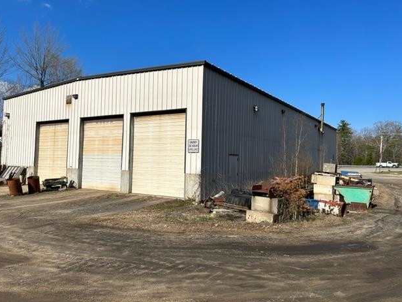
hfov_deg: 65.3
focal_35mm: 27
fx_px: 314
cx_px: 206
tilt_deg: +2.4
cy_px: 146
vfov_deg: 51.3
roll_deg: -0.9
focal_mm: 5.7
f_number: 1.5
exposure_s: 1/7463
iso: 50
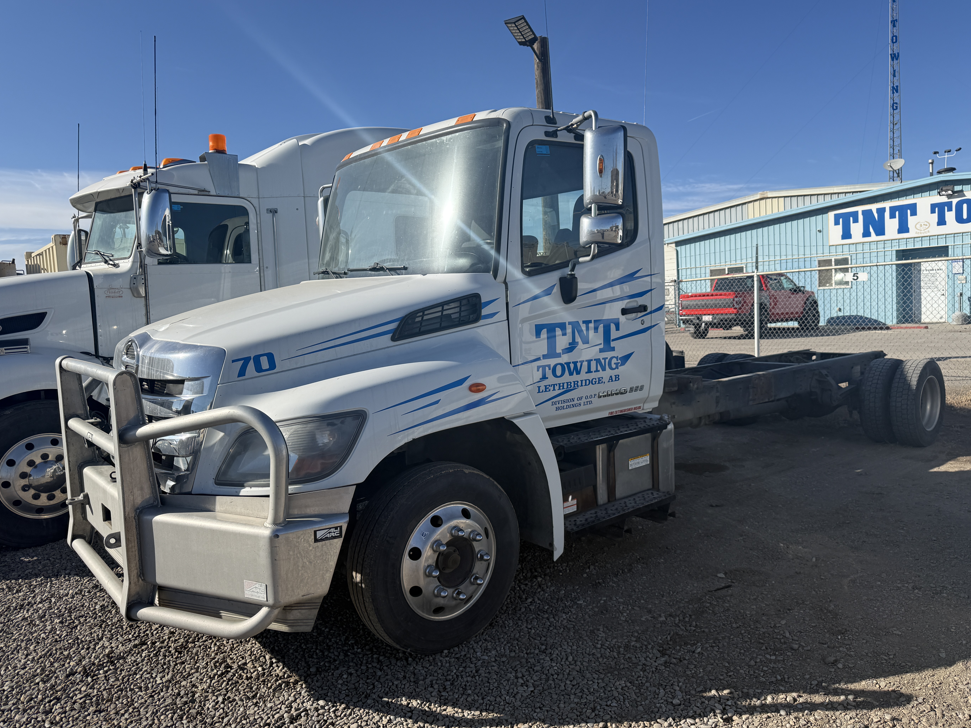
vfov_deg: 54.9
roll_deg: +3.3
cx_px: 504
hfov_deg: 69.4
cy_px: 357
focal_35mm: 25
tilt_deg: -3.5
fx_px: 701
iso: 80
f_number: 1.78
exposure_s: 1/4975
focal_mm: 6.76
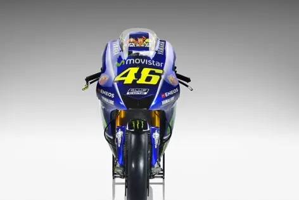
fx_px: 1271
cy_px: 118
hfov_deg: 13.4
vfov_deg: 9.0
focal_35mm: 153
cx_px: 137
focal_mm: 125
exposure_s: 1/160
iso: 31
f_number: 18
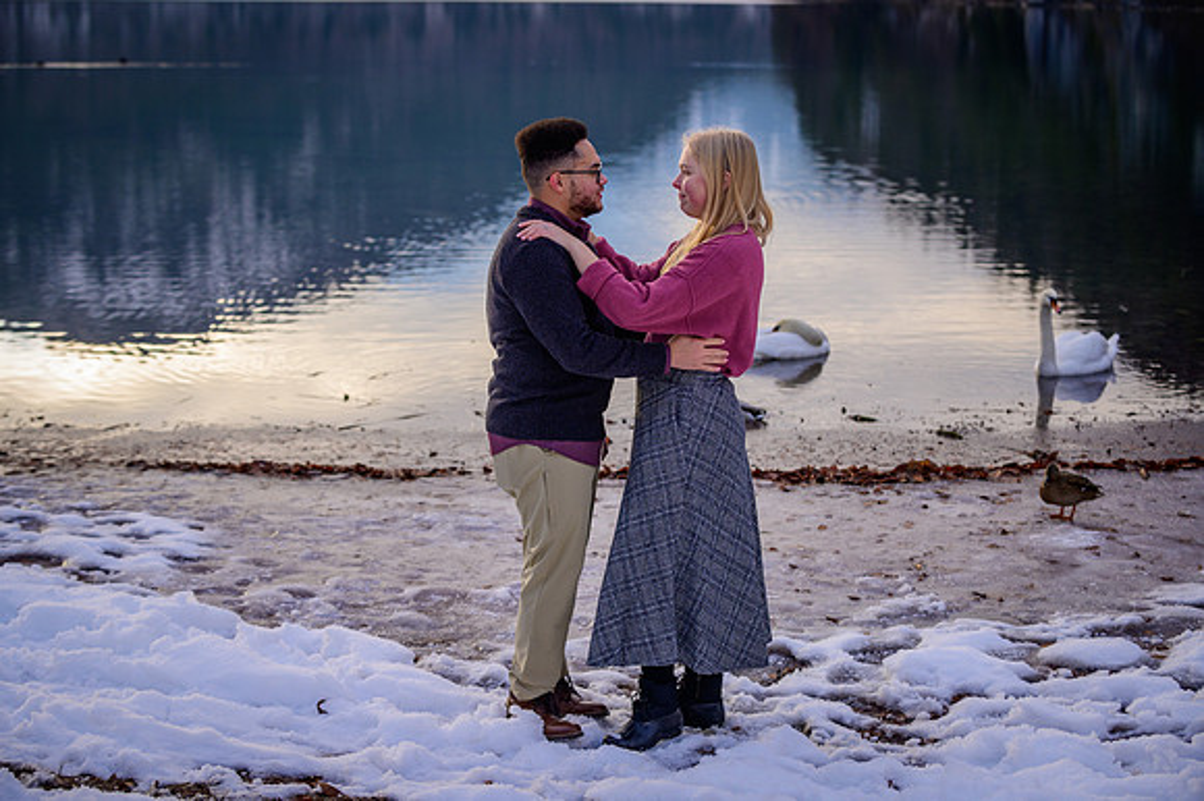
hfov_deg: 28.2
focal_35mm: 72
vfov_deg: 19.0
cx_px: 602
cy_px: 400
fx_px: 2400
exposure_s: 1/800
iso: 250
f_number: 4
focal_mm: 70
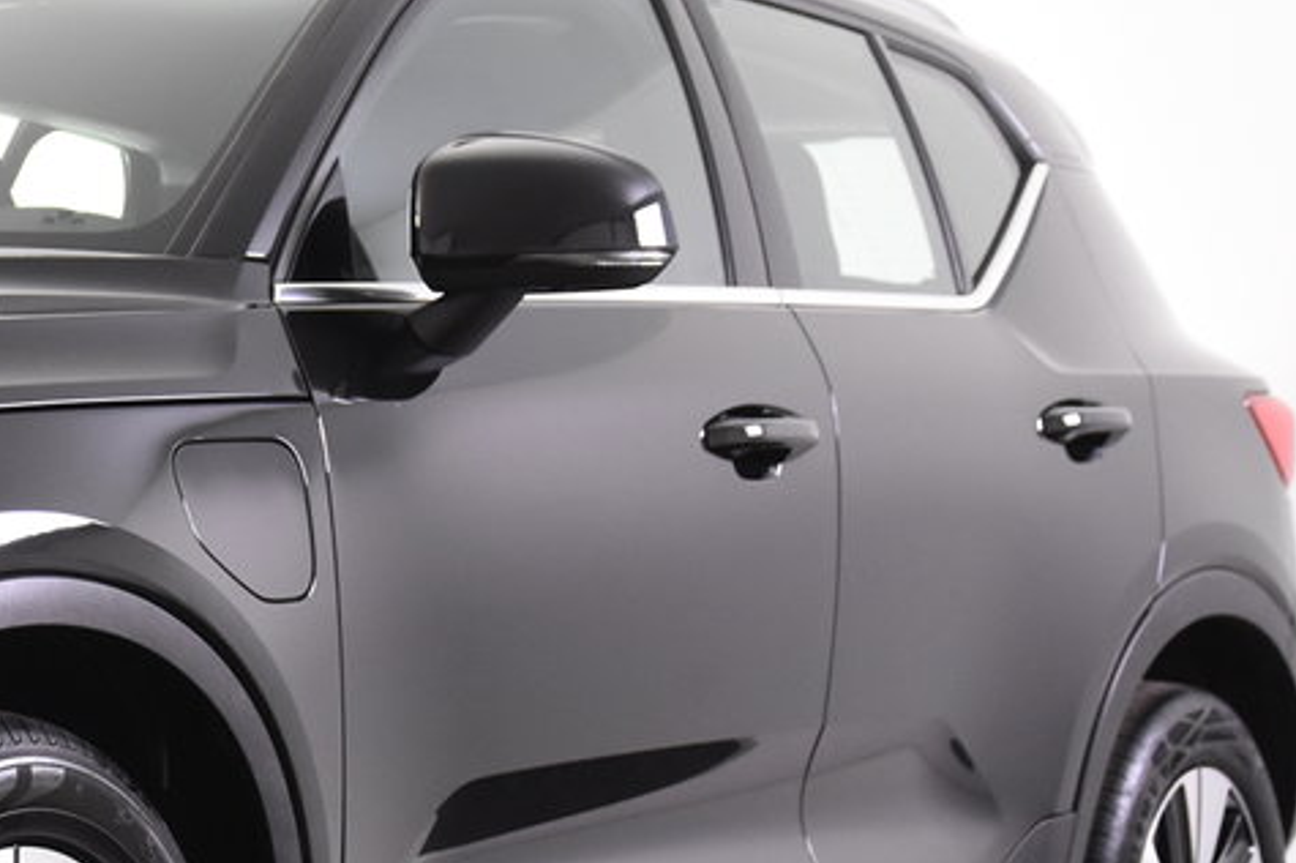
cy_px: 741
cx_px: -251
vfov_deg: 10.9
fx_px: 4509
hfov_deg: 15.7
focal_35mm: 125
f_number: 4
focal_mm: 31
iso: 1600
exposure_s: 1/60
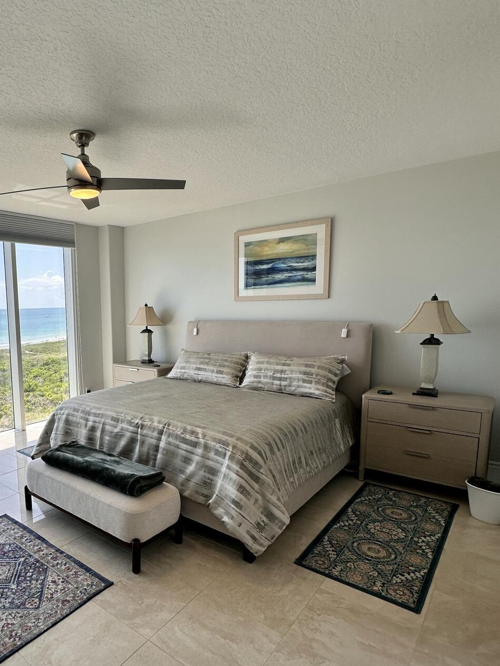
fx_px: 424
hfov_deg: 57.6
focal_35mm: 22
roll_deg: +1.4
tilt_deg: -8.1
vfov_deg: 76.2
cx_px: 118
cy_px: 363
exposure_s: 1/151
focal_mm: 2.22
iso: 40
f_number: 2.2
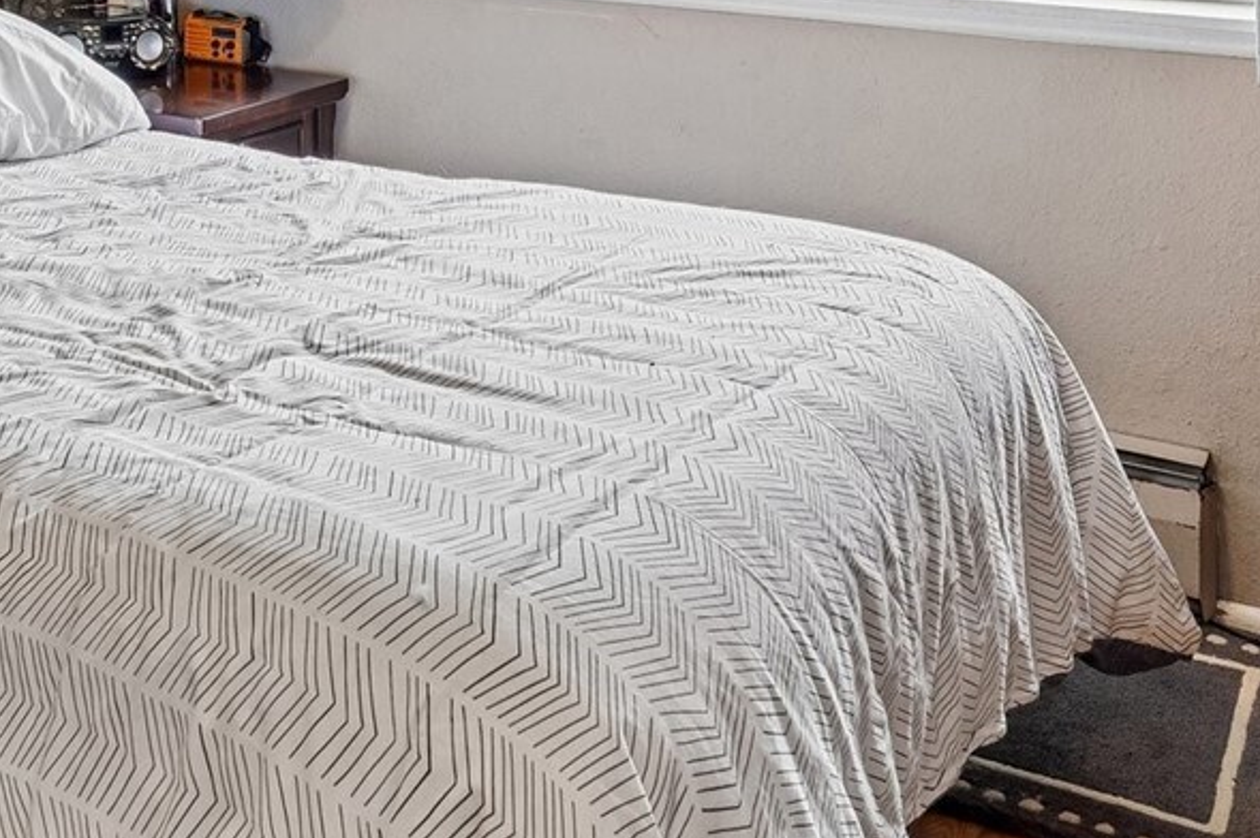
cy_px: -262
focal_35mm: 49
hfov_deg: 38.4
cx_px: 204
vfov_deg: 24.0
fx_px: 1714
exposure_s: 1/30
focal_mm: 17
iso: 400
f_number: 8
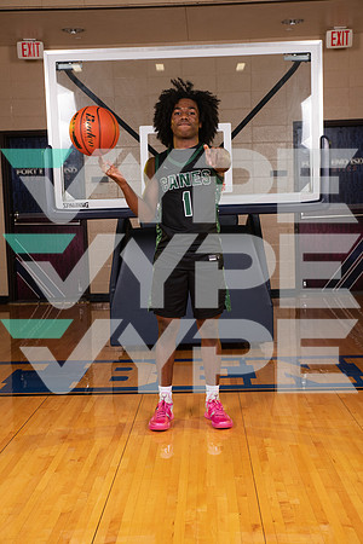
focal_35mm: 46
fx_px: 696
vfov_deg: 42.7
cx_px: 182
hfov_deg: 29.2
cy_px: 272
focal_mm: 46
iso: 320
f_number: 7.1
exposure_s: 1/320
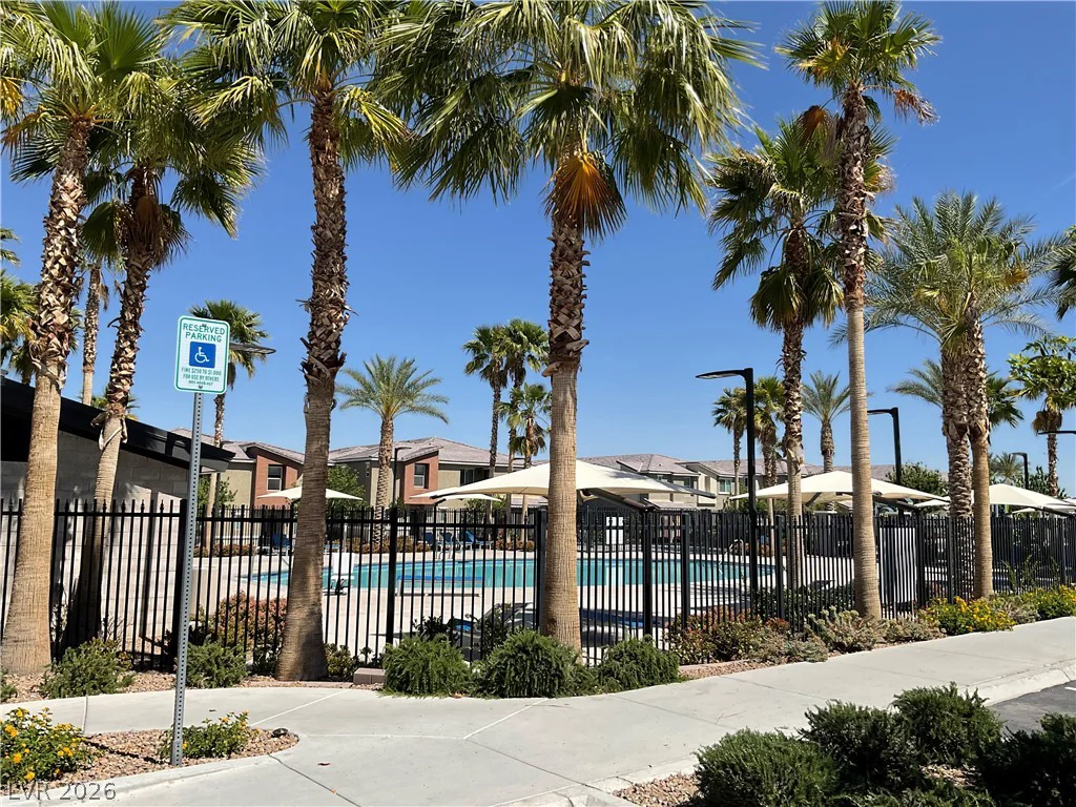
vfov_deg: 48.2
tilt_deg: +6.6
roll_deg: -0.6
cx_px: 538
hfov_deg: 61.7
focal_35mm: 29
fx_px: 901
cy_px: 404
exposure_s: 1/2667
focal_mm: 3
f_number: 1.8
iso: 16
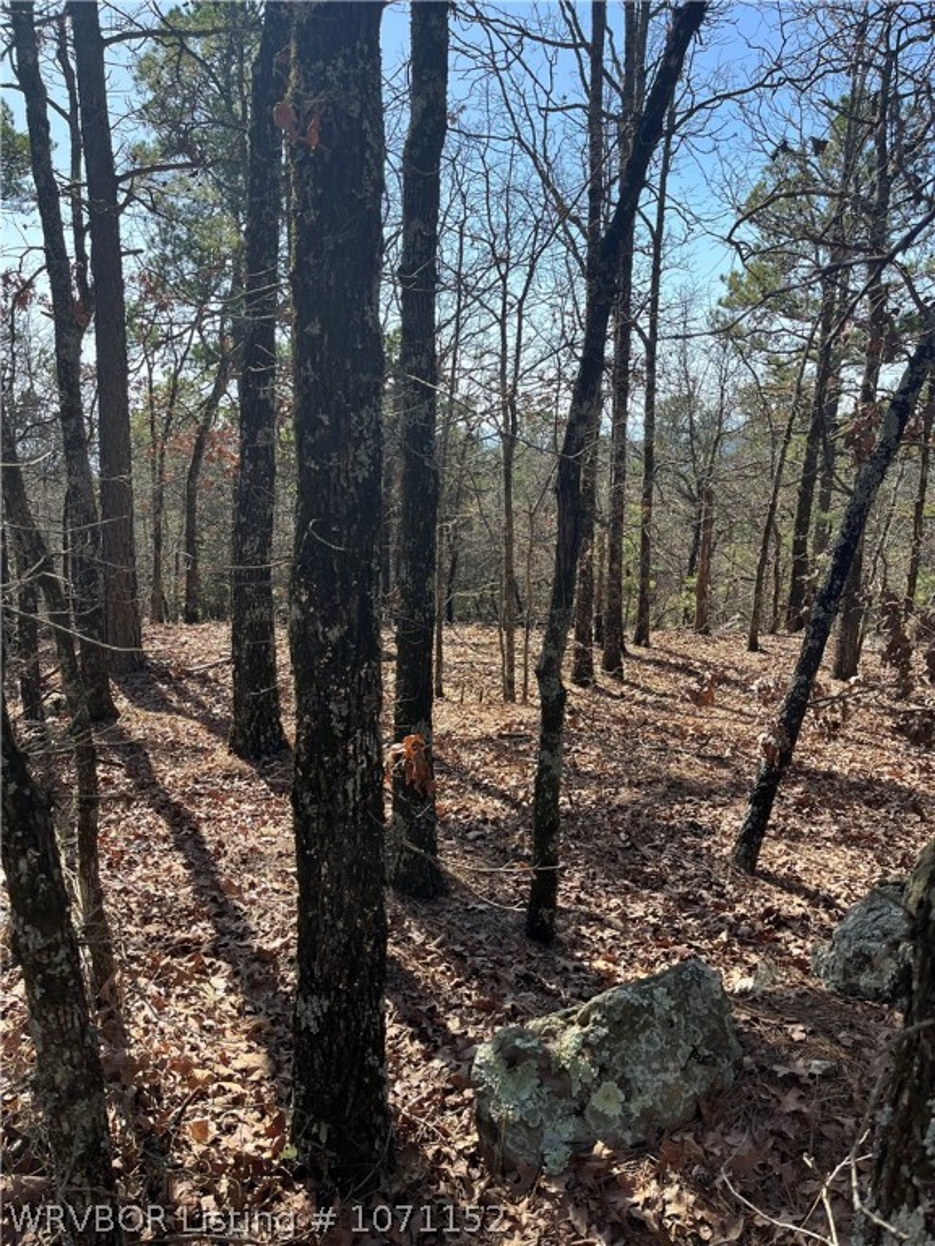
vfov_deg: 67.3
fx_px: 936
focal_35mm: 26
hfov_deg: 53.1
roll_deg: +0.6
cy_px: 623
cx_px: 468
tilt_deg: -11.9
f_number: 1.6
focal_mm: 5.1
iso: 50
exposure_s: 1/951
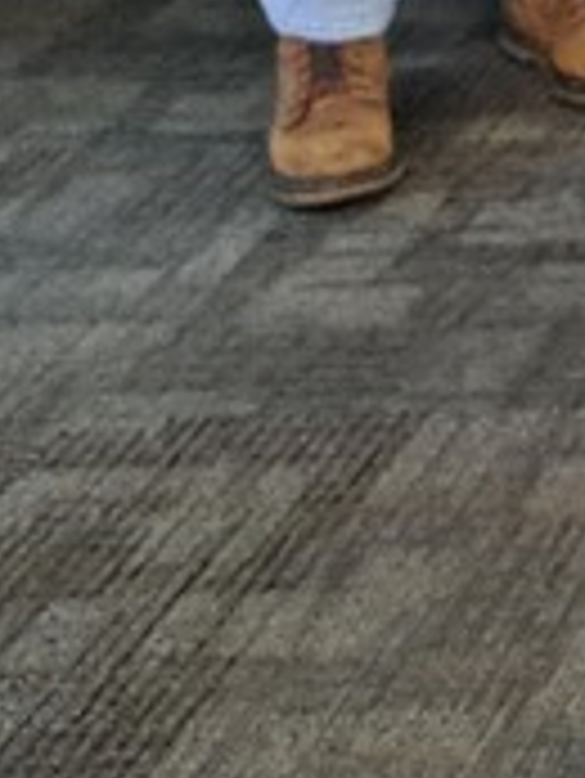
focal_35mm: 142
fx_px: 3196
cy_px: -841
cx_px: 1926
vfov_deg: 12.1
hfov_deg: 8.3
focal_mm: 5.23
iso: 500
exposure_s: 1/60
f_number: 1.8
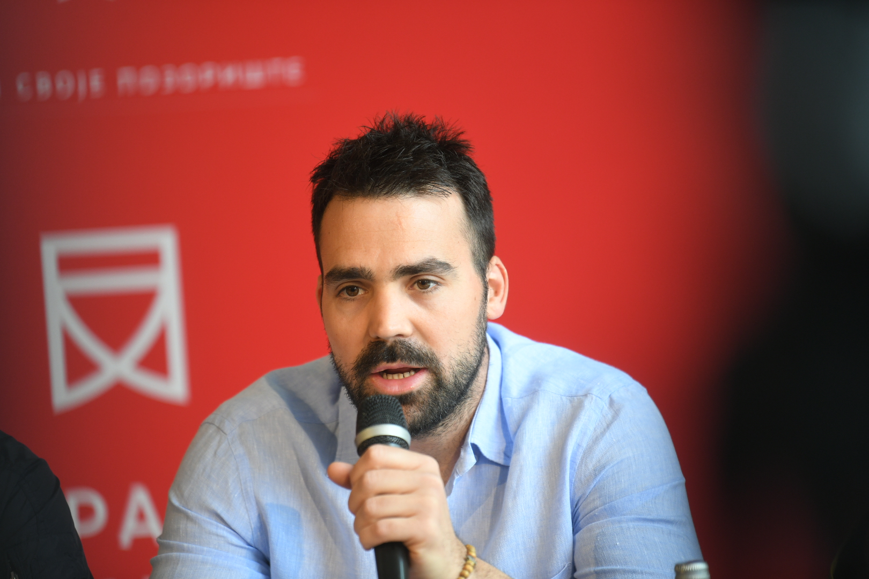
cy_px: 290
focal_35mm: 200
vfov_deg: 6.9
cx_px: 434
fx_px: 4827
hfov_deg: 10.3
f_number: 2.8
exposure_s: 1/400
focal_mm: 200
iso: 800
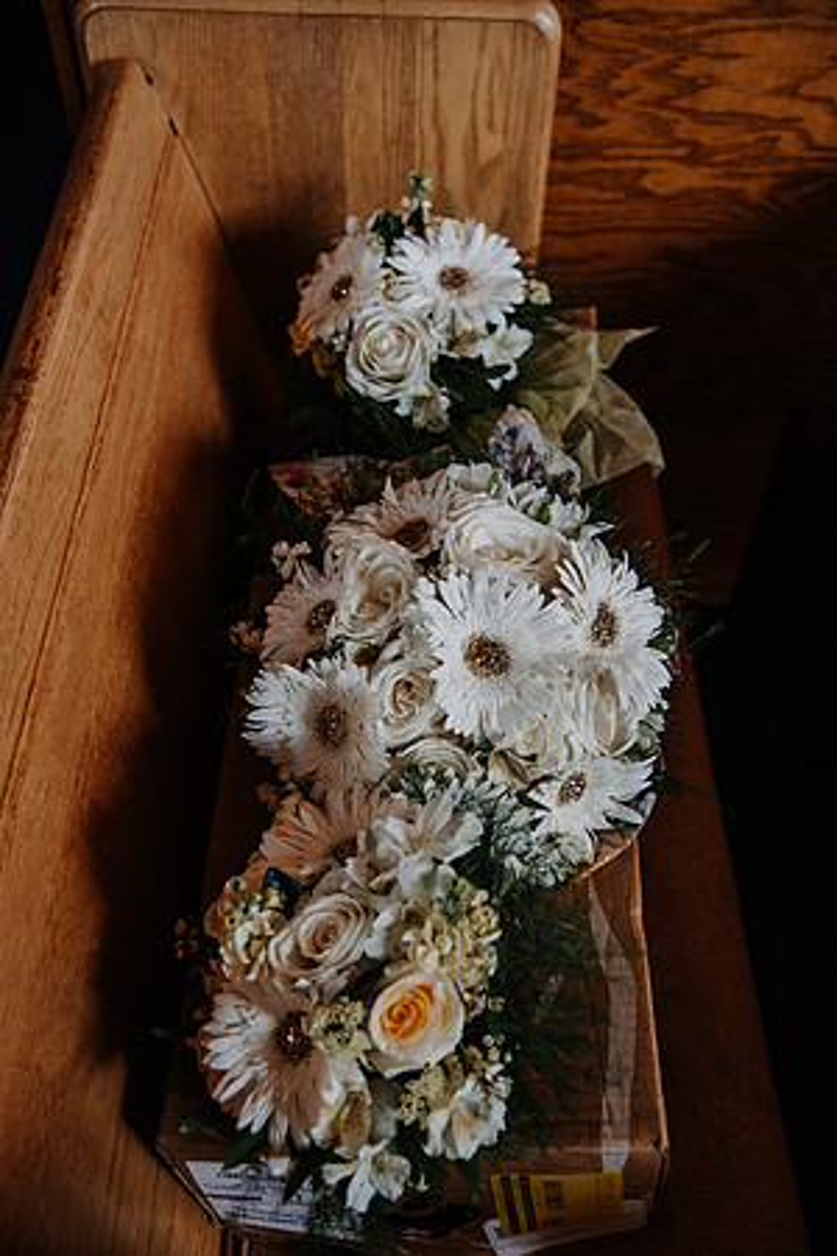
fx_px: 1325
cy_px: 628
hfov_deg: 35.1
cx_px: 418
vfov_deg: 50.7
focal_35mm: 38
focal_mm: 38
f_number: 4
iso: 1250
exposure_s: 1/60
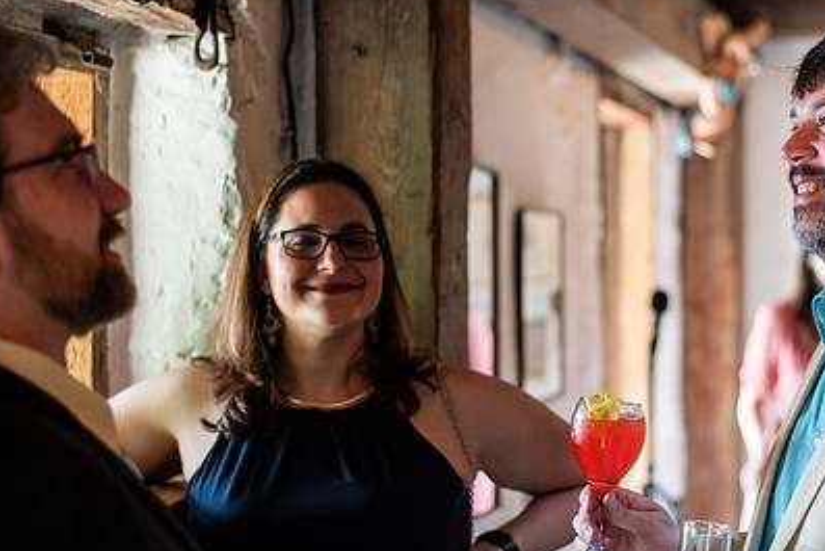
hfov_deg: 27.5
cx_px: 551
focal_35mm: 73
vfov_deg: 18.7
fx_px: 1673
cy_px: 246
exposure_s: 1/80
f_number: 2.2
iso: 1250
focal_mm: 50
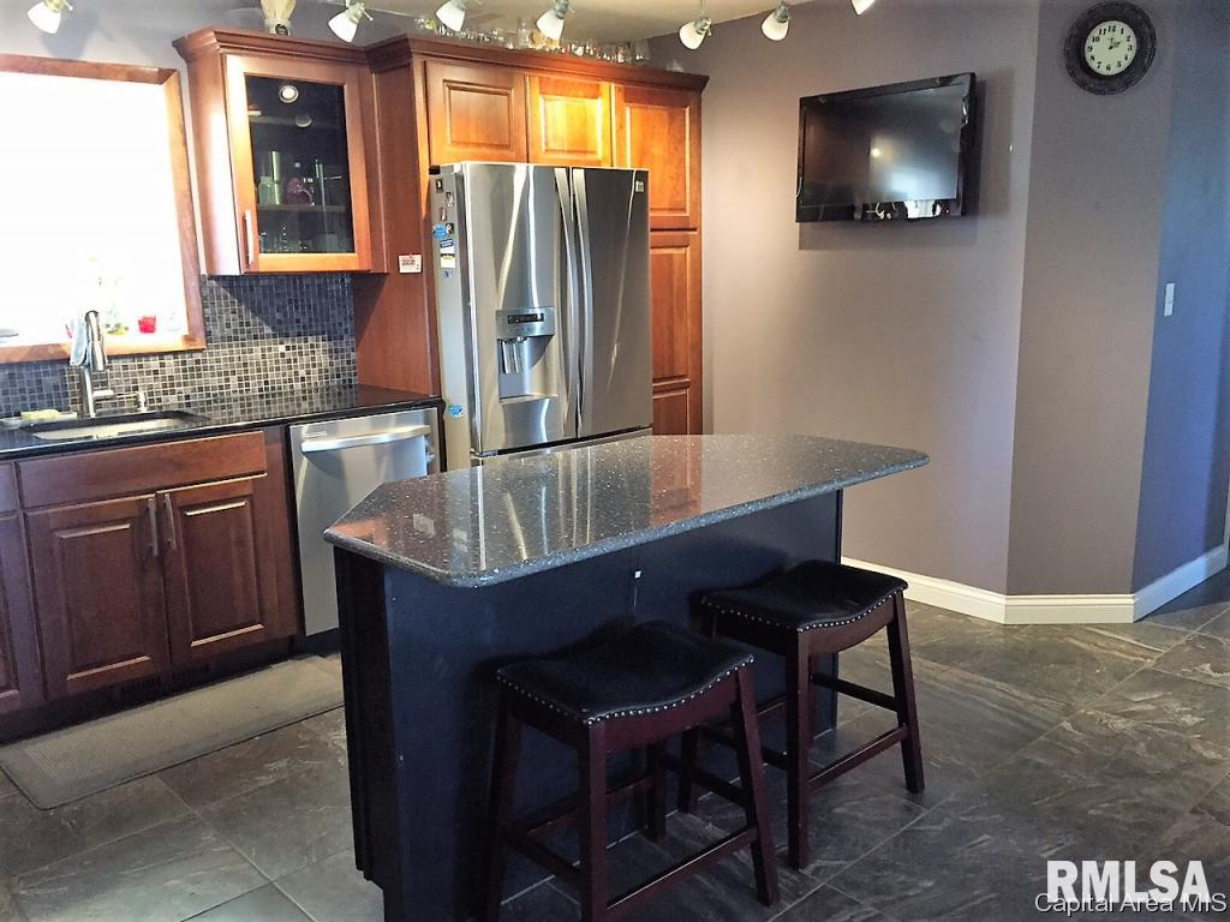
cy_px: 461
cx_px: 615
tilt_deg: -11.2
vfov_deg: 48.2
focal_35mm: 29
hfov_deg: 61.7
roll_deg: +0.2
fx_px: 1030
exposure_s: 1/24
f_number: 2.2
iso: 250
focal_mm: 4.15
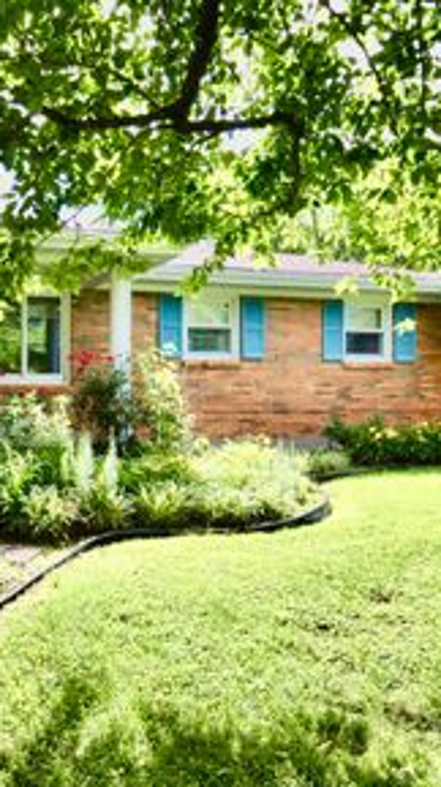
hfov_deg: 37.0
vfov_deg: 64.5
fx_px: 623
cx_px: 63
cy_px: 391
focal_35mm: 30
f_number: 5.6
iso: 100
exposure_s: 1/125
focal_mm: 11
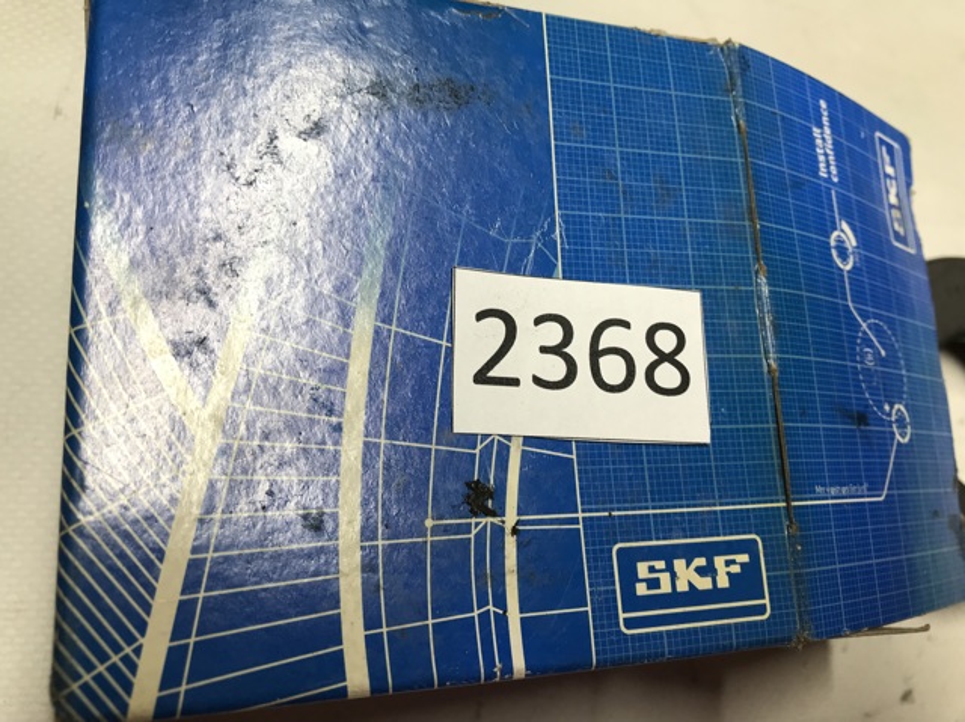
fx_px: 780
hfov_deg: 63.5
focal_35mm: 28
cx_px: 482
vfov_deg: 49.7
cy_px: 361
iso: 32
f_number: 1.8
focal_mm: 3.99
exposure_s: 1/50
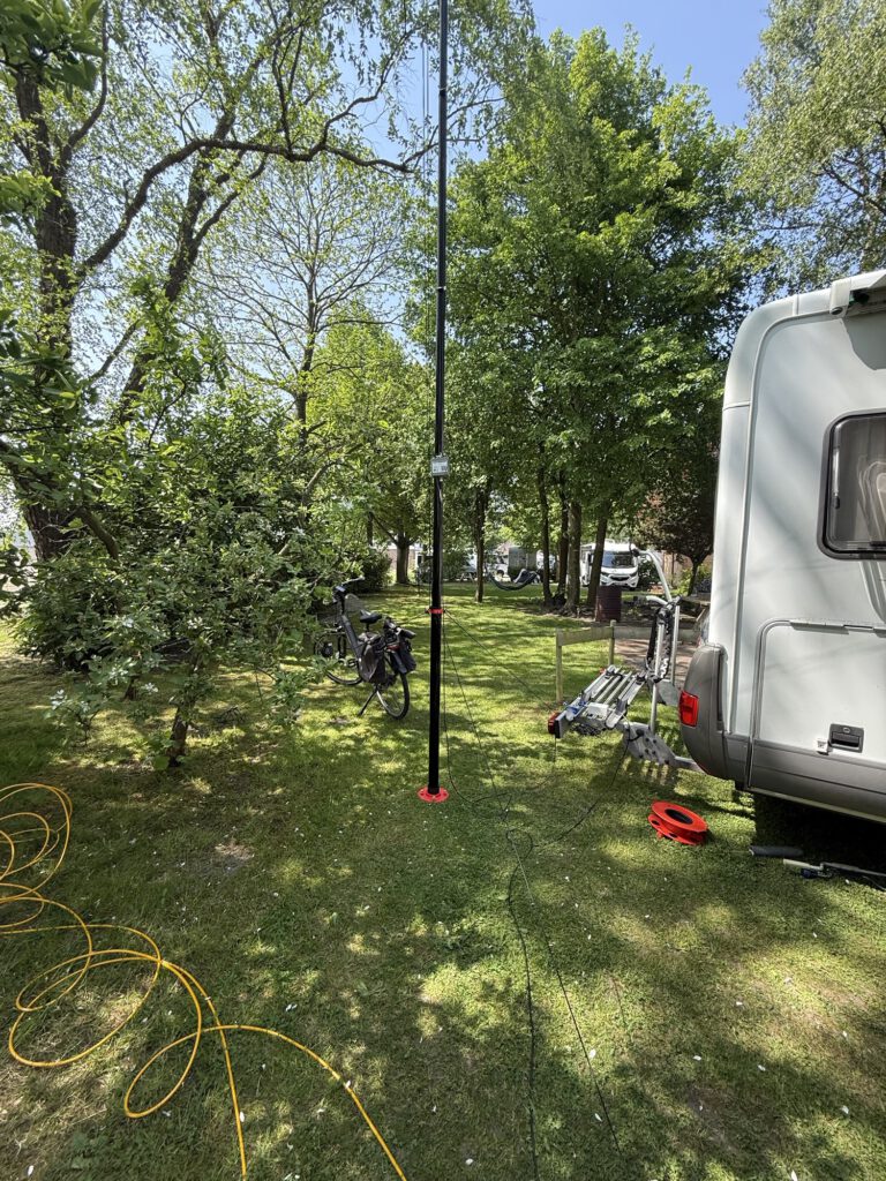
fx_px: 478
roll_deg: -1.6
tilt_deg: -3.3
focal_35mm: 14
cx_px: 443
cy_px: 590
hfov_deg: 85.7
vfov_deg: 102.1
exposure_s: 1/338
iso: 64
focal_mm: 2.22
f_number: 2.2
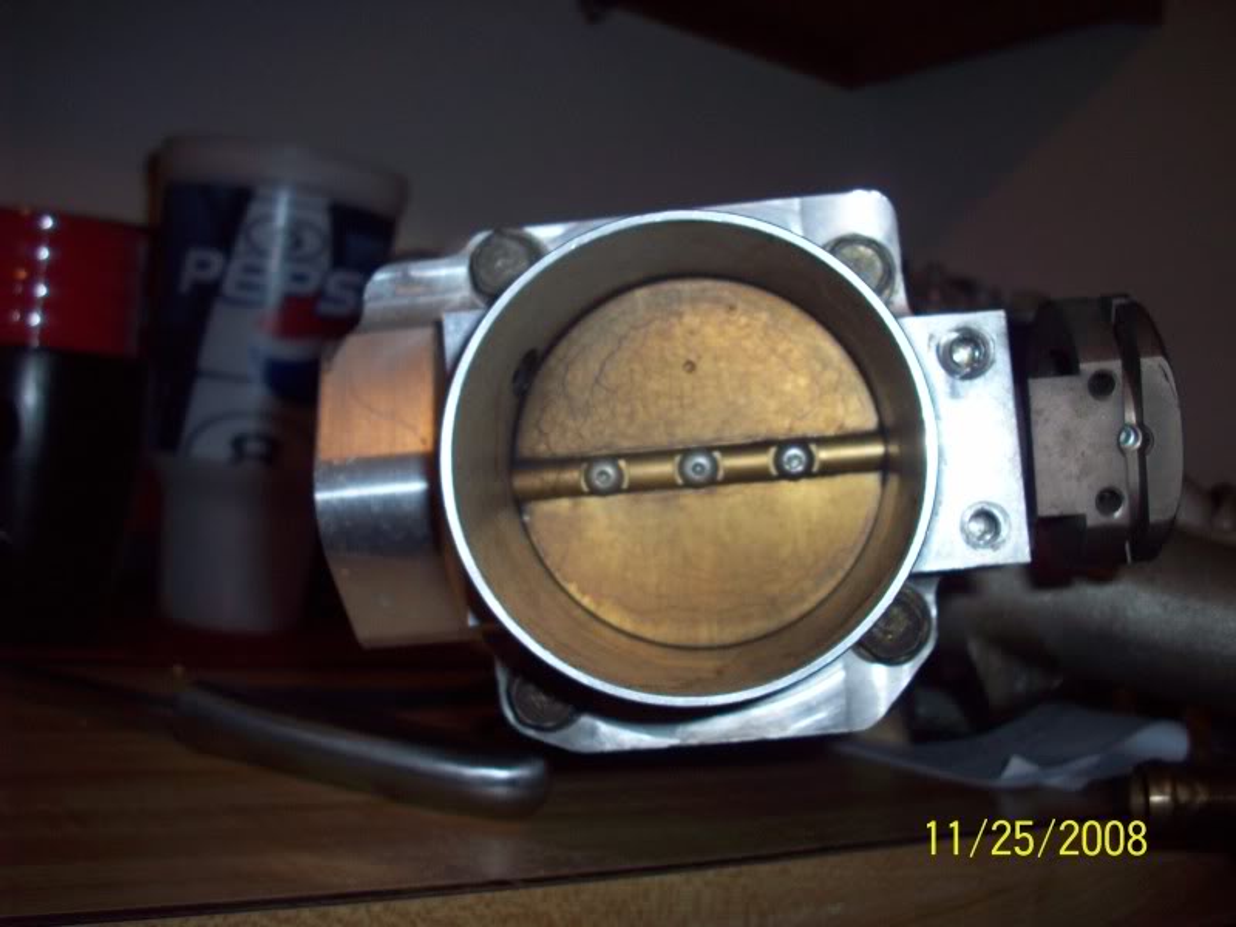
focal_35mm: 37
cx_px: 618
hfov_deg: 50.1
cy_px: 464
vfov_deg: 38.7
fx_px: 1321
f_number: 2.8
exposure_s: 1/64
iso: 80
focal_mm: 6.2
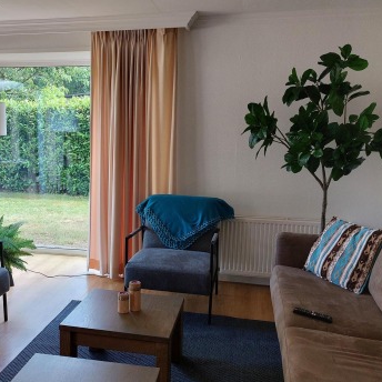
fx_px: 462
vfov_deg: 44.9
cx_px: 114
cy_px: 197
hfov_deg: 44.0
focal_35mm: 37
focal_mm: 5.23
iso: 40
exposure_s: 1/50
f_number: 1.8
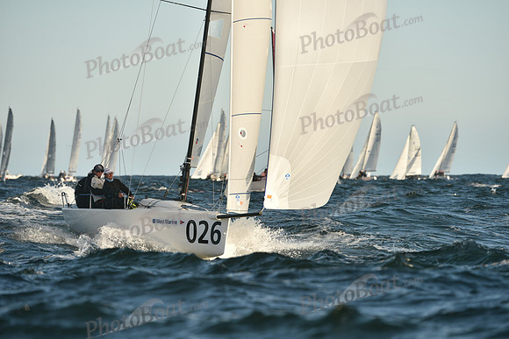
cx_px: 254
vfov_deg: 3.9
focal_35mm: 350
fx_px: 4950
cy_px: 170
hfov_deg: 5.9
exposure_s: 1/1250
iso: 320
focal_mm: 350
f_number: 6.3
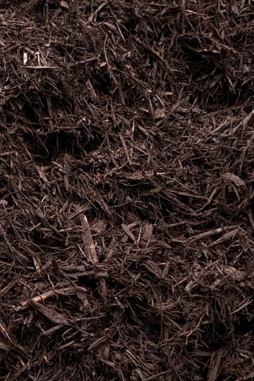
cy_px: 343
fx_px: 1417
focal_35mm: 134
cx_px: -32
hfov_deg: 10.1
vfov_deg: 15.1
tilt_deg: -28.2
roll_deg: +2.2
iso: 20
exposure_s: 1/140
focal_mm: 6
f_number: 2
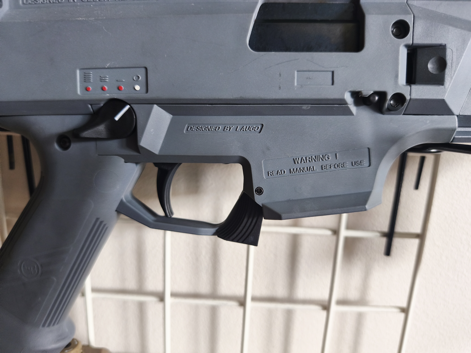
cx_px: 236
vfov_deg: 58.9
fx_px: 313
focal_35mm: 23
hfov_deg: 73.9
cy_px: 176
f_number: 1.65
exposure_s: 1/50
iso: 1000
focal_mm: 6.18
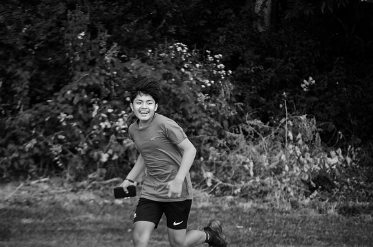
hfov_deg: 6.9
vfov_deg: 4.6
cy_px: 124
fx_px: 3102
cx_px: 186
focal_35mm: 300
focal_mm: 200
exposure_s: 1/250
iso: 400
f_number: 5.6
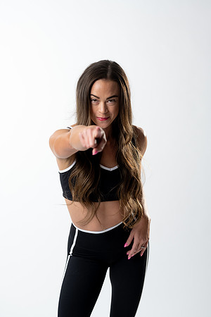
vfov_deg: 23.9
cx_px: 106
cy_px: 158
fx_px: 747
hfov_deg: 16.1
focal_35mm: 85
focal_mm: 85
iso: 400
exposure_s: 1/125
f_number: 3.5
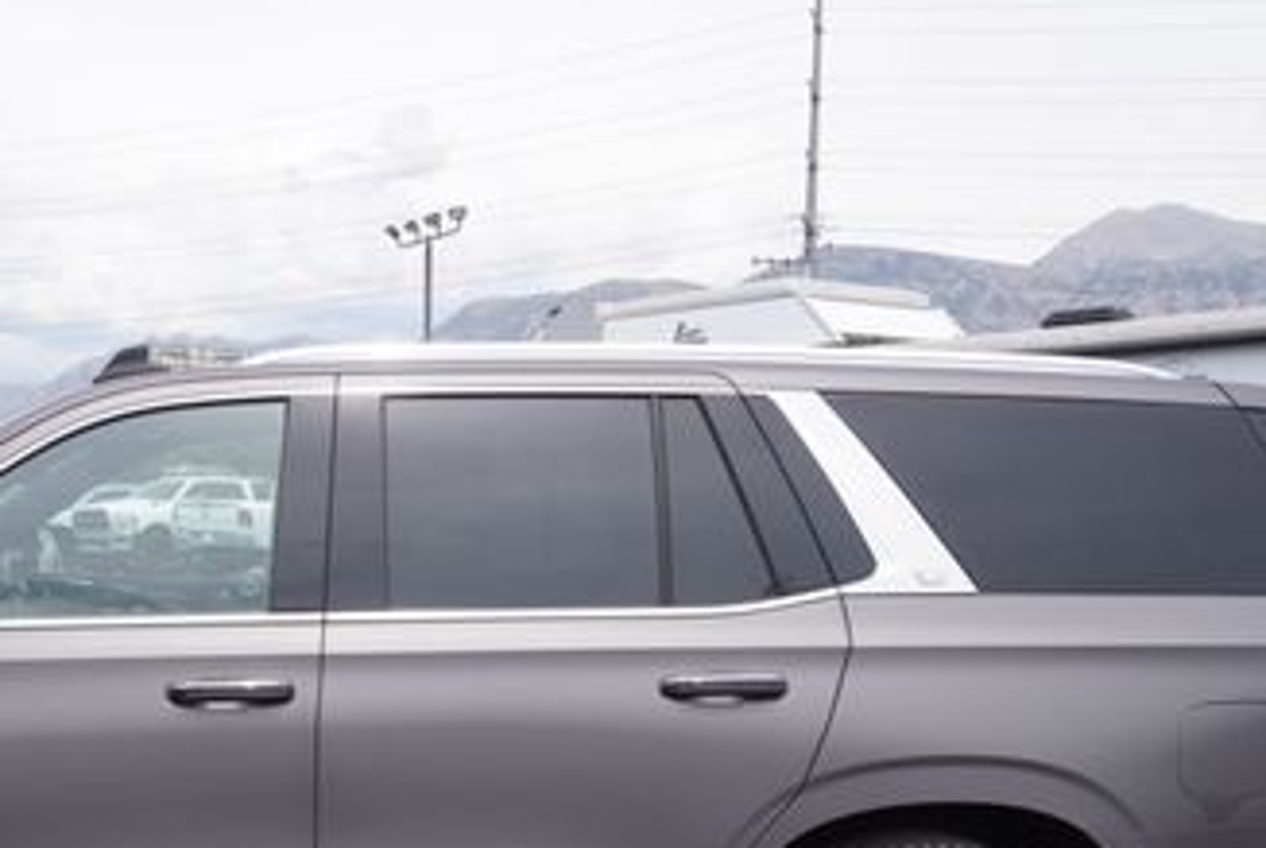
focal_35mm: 47
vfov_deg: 27.6
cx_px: 279
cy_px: 774
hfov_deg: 40.4
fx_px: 1655
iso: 100
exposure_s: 1/250
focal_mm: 16
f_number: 8
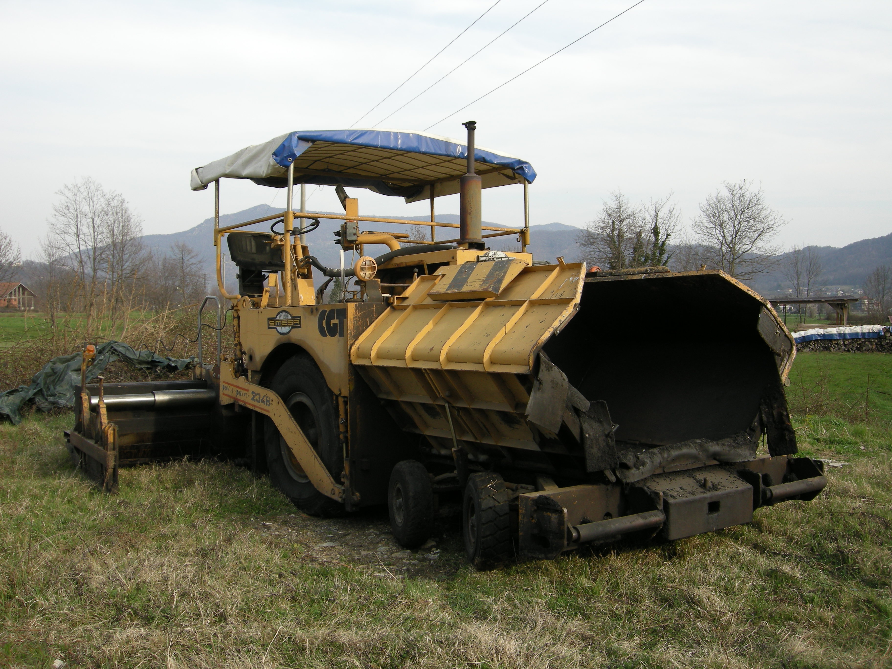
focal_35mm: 36
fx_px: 928
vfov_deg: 39.7
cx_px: 446
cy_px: 334
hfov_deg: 51.4
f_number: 4.3
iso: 64
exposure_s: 1/157
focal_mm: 7.5
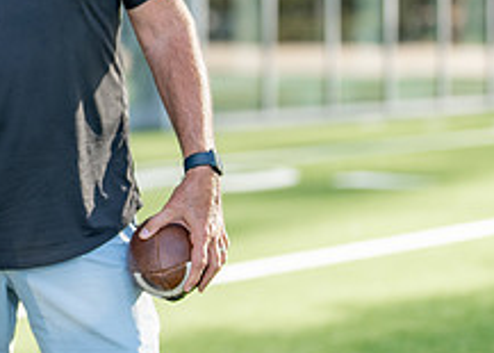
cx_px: -59
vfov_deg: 10.2
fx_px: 1978
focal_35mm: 141
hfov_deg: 13.9
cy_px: 112
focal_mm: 50
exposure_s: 1/1600
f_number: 1.2
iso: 100
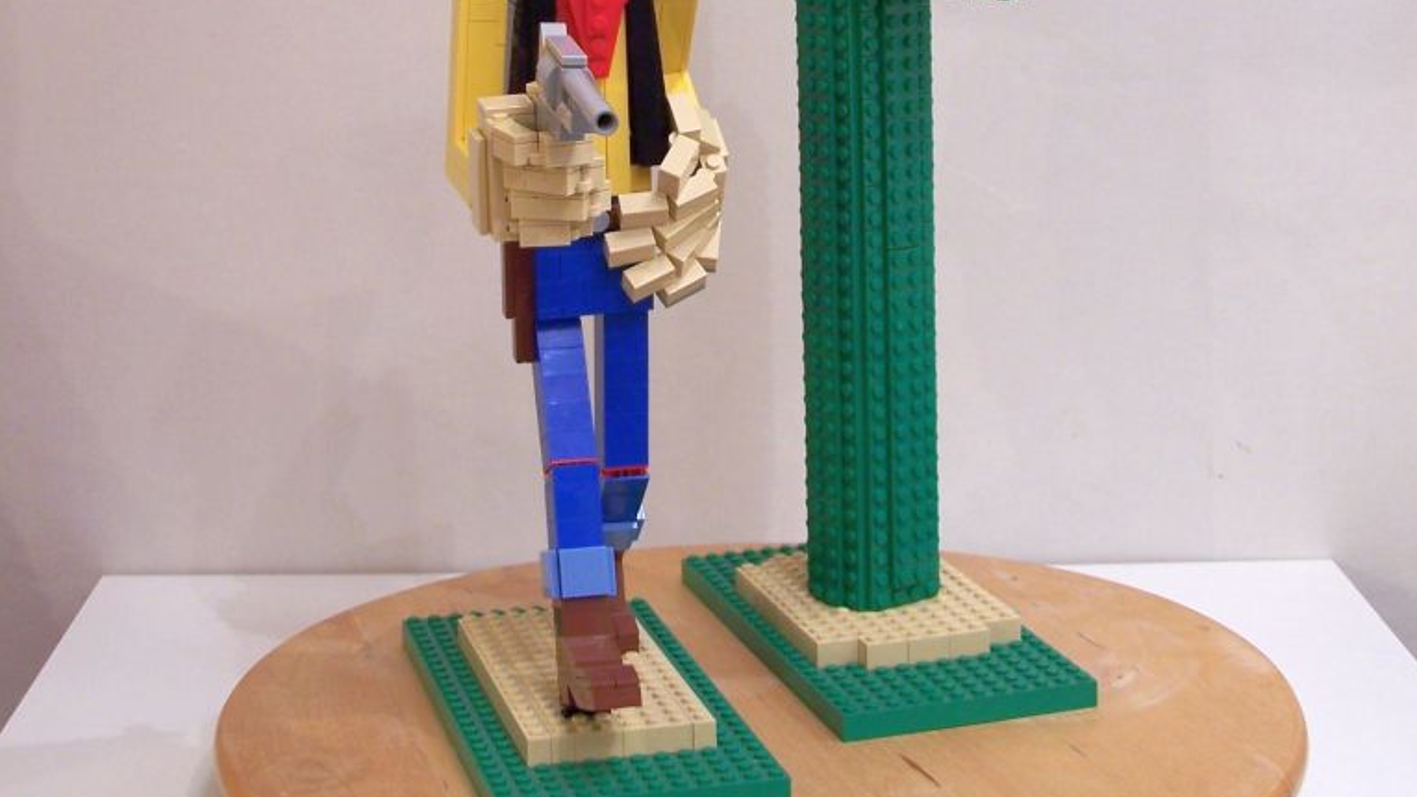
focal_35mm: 70
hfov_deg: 30.2
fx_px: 2630
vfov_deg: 16.8
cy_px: -20
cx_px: 709
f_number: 3
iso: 80
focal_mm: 8
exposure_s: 1/3
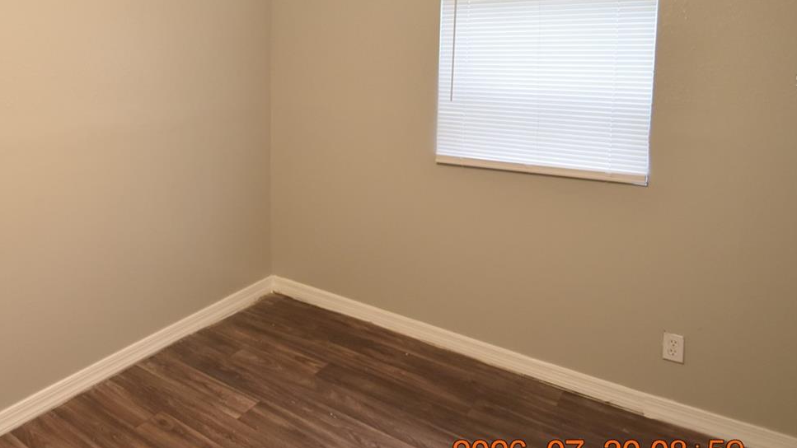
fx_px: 549
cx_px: 209
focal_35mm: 26
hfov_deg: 67.8
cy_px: 81
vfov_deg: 42.1
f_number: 3.5
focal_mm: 10
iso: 800
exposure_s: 1/20
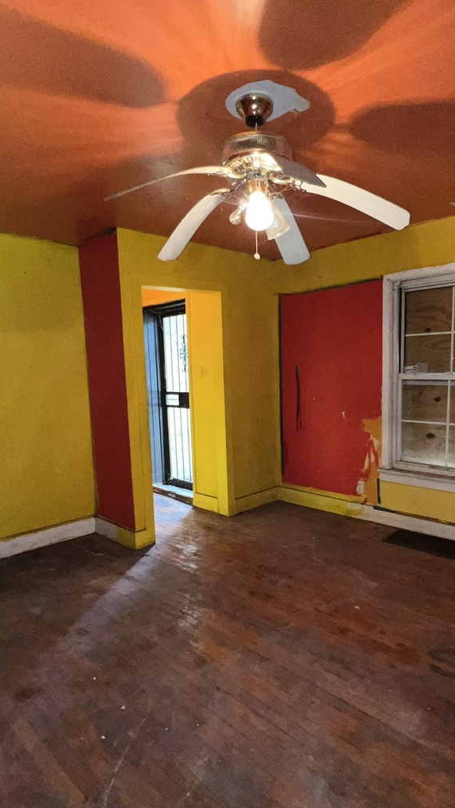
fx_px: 429
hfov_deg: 55.6
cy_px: 426
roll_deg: +1.1
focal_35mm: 20
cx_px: 262
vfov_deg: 86.5
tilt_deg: -7.2
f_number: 1.8
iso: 125
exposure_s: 1/60
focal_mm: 1.57
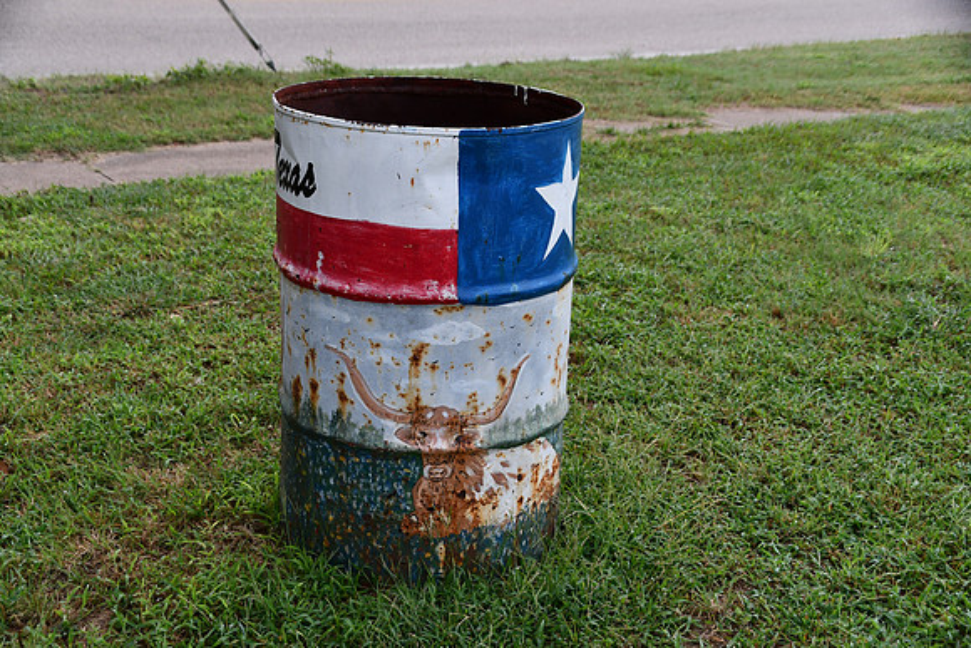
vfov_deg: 26.0
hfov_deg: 38.2
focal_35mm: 52
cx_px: 486
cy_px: 324
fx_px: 1403
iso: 400
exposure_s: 1/250
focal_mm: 35
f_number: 5.6
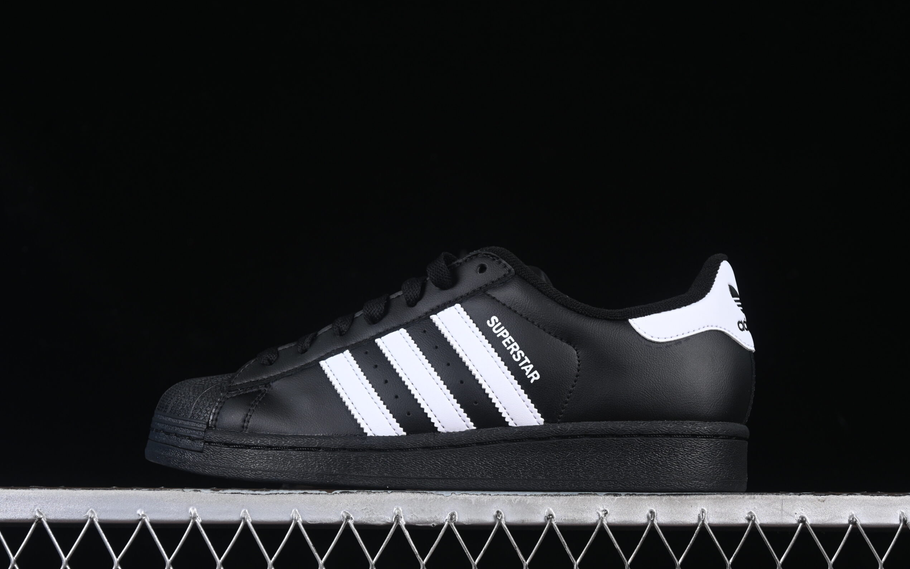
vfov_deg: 16.9
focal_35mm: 77
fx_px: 1910
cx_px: 453
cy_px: 301
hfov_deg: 26.8
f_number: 6.3
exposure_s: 1/60
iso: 160
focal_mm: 50
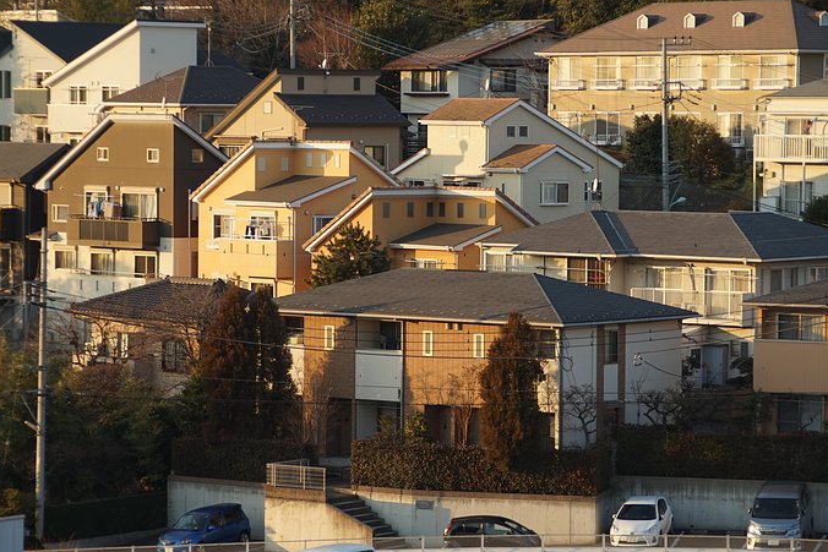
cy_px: 252
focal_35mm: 159
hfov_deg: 12.9
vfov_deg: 8.6
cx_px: 381
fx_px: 3658
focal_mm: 105
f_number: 4.5
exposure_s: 1/160
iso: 100
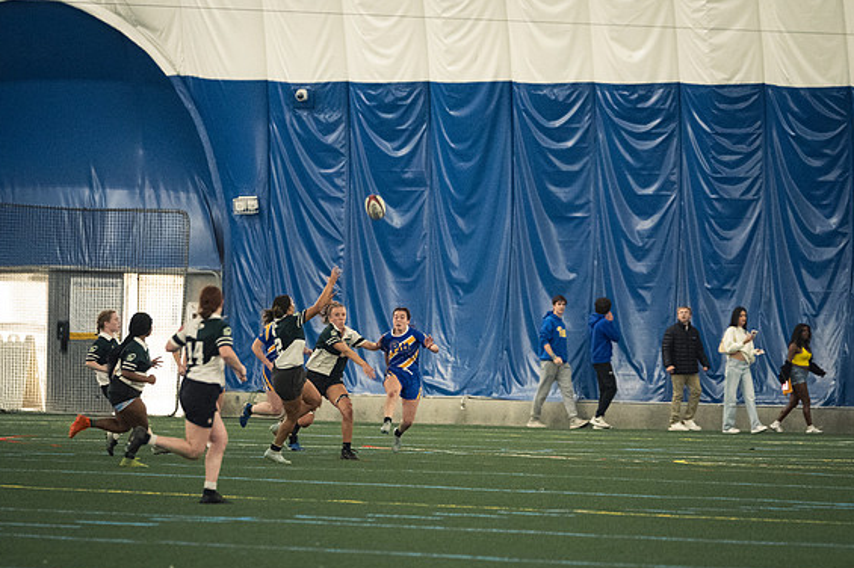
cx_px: 428
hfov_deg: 6.7
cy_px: 289
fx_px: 7302
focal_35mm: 308
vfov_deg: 4.5
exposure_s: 1/500
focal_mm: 200
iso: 7200
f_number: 2.8
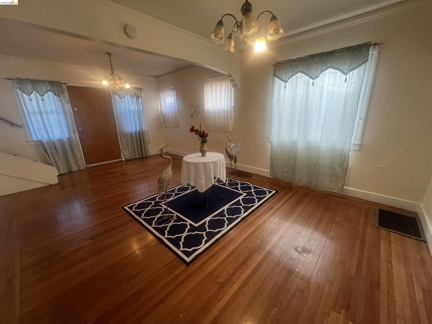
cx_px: 216
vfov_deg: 89.9
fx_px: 162
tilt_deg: -16.0
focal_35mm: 13
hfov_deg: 106.2
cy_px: 162
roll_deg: +1.7
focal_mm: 1.57
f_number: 1.8
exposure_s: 1/60
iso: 160
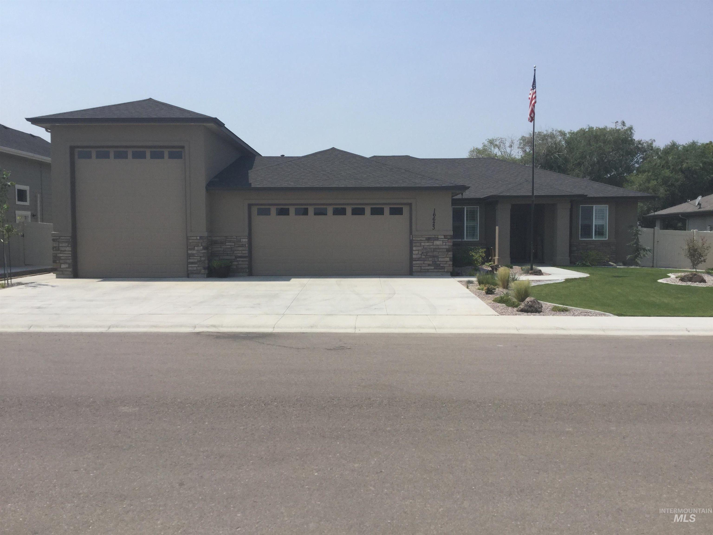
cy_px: 268
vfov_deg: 45.4
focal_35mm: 31
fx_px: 639
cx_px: 356
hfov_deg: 58.4
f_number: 2.4
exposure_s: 1/2092
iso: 25
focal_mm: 3.3
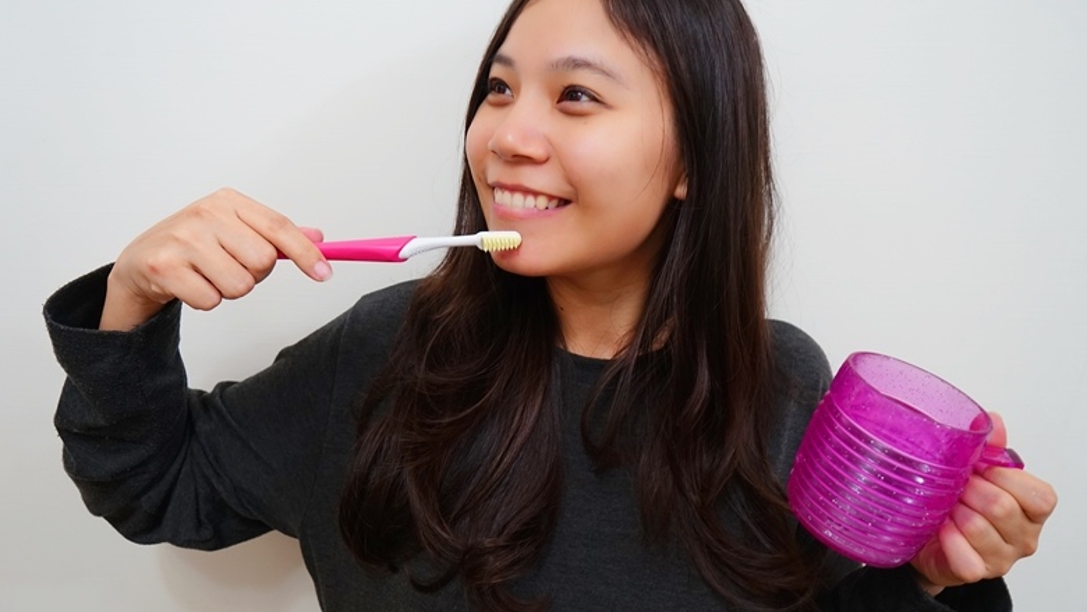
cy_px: 259
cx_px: 553
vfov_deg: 40.1
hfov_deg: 66.1
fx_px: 836
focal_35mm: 29
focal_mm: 27
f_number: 7.1
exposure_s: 1/8
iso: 800
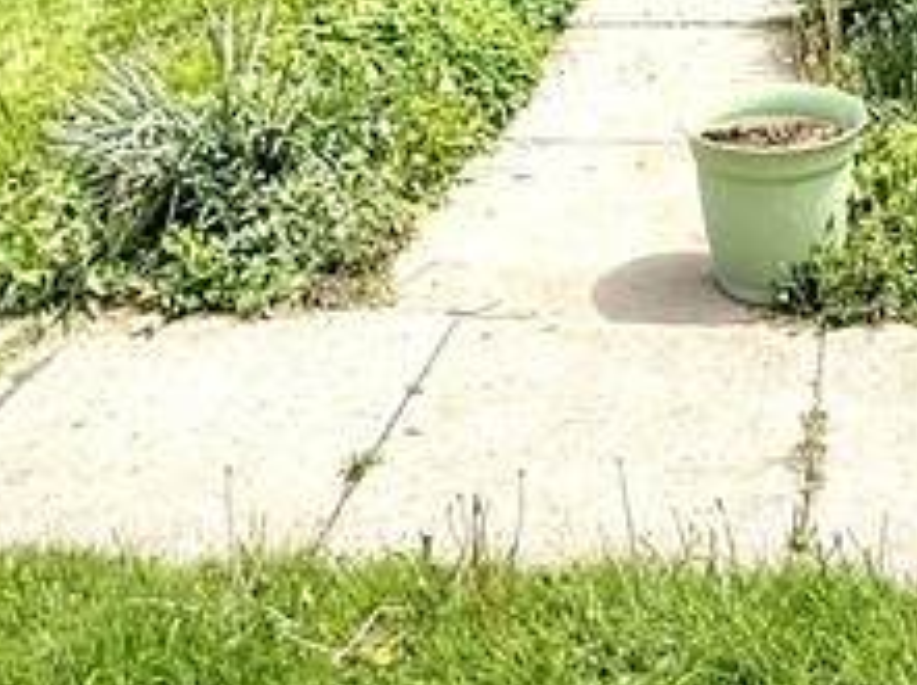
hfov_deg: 29.2
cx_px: 730
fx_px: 1719
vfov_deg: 17.5
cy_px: -602
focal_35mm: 65
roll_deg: +0.7
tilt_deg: +6.4
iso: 64
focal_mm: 2.22
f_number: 2.2
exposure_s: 1/1017
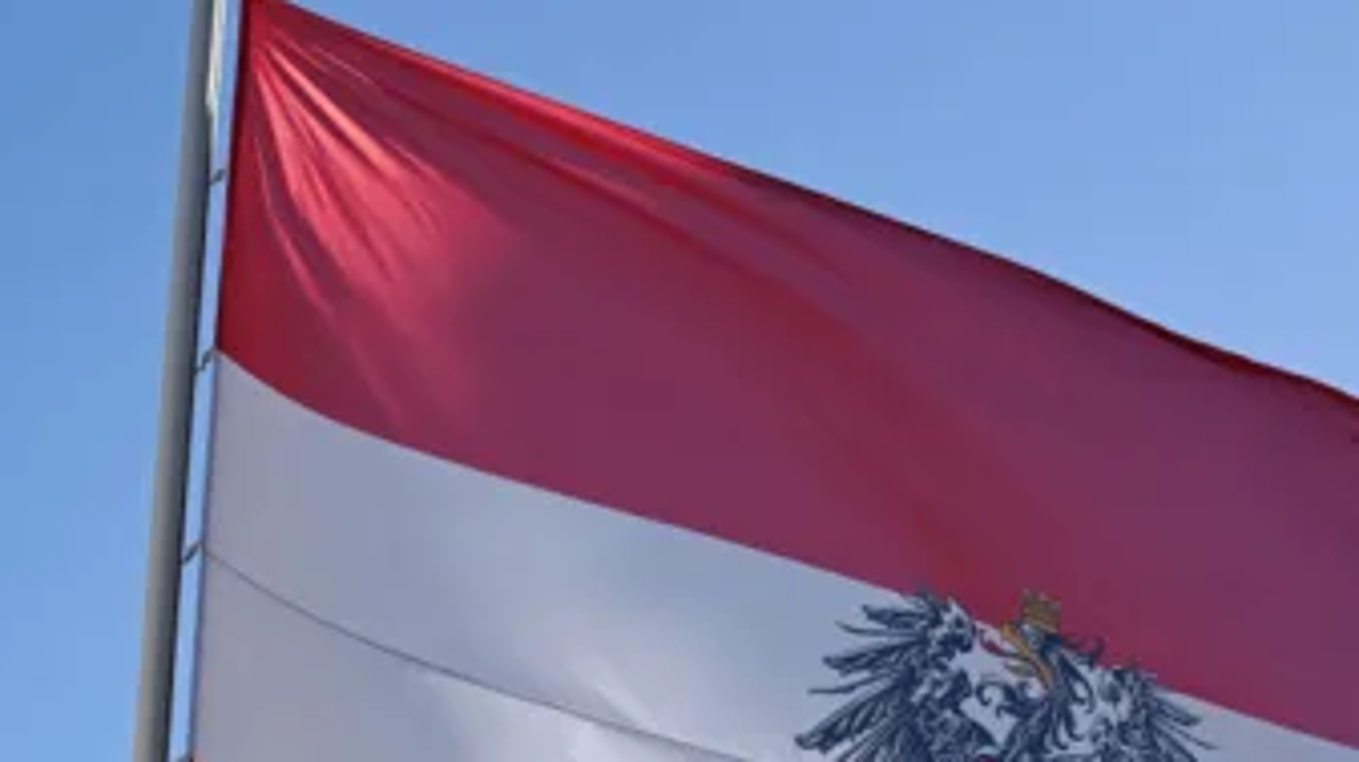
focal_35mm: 98
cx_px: 686
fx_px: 3529
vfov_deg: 12.1
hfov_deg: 21.8
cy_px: 839
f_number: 4.5
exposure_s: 1/2000
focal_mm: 50
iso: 200
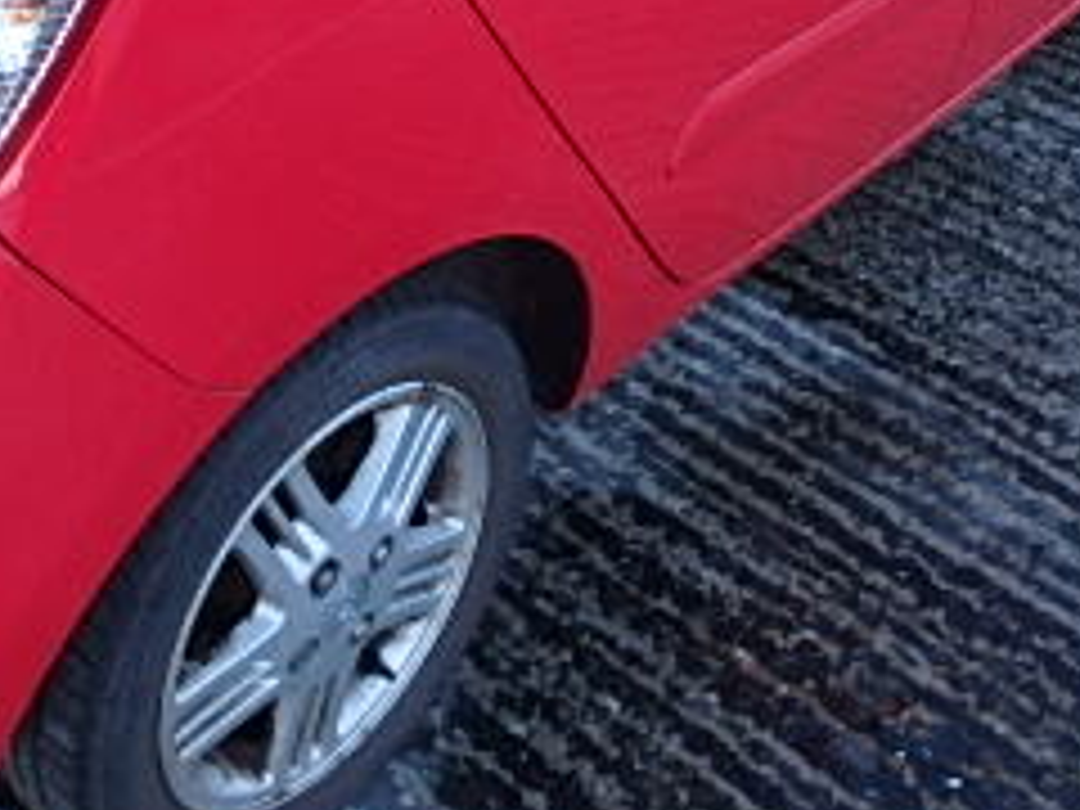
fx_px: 1747
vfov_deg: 23.8
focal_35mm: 56
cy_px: -166
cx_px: 284
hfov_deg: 33.7
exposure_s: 1/60
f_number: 3.5
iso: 160
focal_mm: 3.7
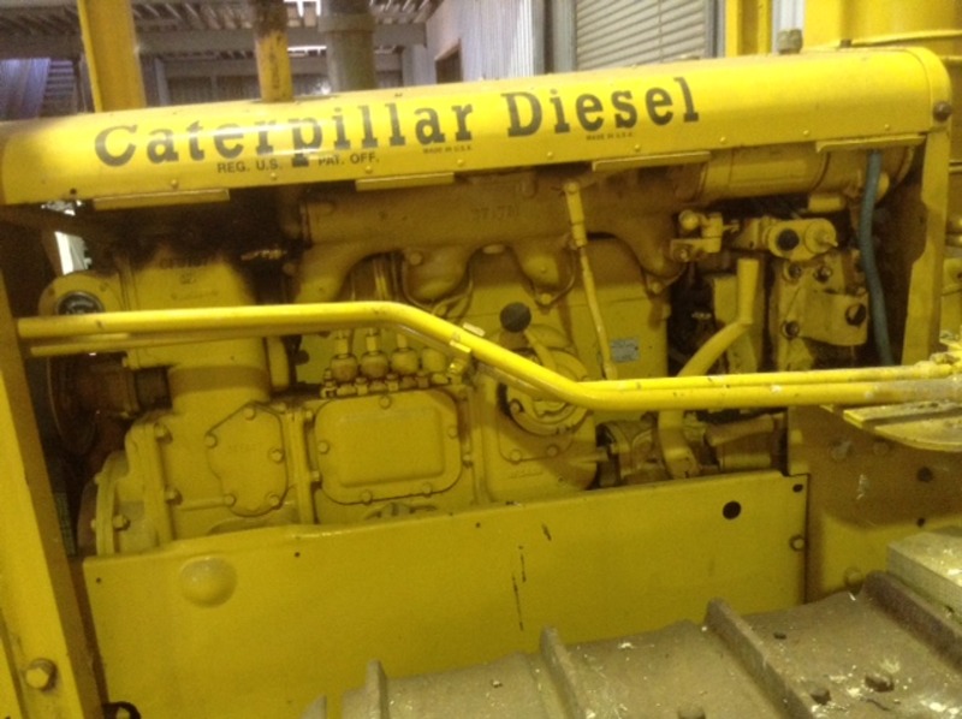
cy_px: 360
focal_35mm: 33
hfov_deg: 55.4
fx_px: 916
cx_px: 481
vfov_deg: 42.9
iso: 200
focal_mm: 3.3
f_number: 2.4
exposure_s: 1/24
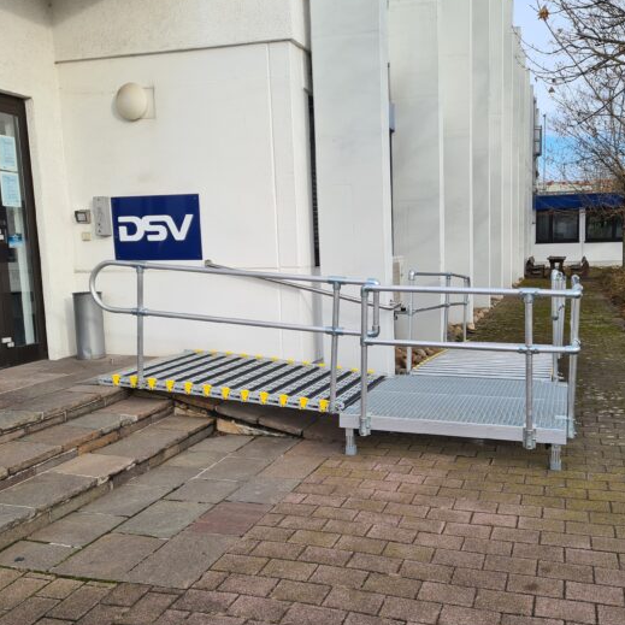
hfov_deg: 48.1
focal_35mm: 34
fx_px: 695
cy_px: 330
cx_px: 381
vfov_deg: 48.4
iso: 50
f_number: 1.8
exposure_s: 1/806
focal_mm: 5.4
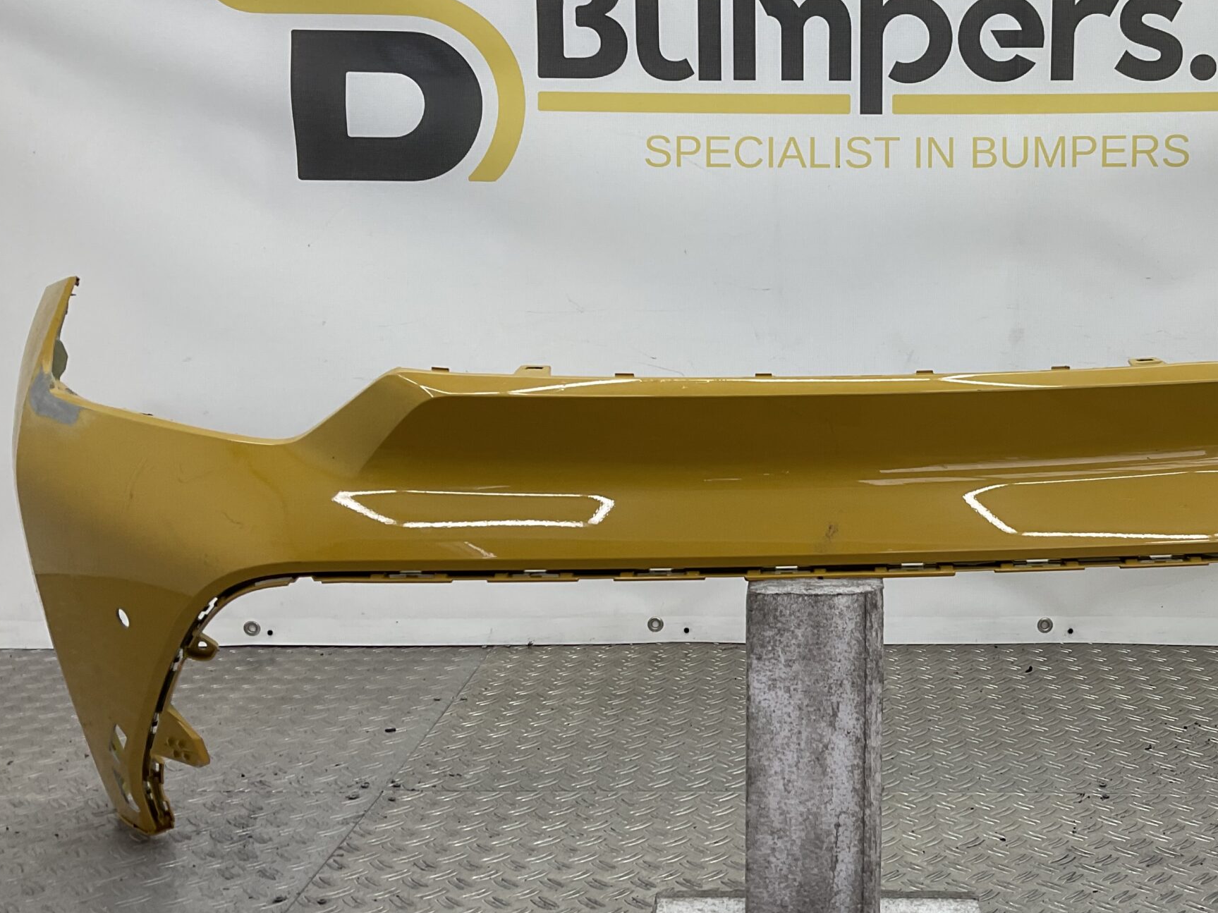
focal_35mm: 43
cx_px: 836
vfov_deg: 33.6
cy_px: 479
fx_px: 1513
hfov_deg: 43.1
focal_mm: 3
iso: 16
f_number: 1.8
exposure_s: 1/120
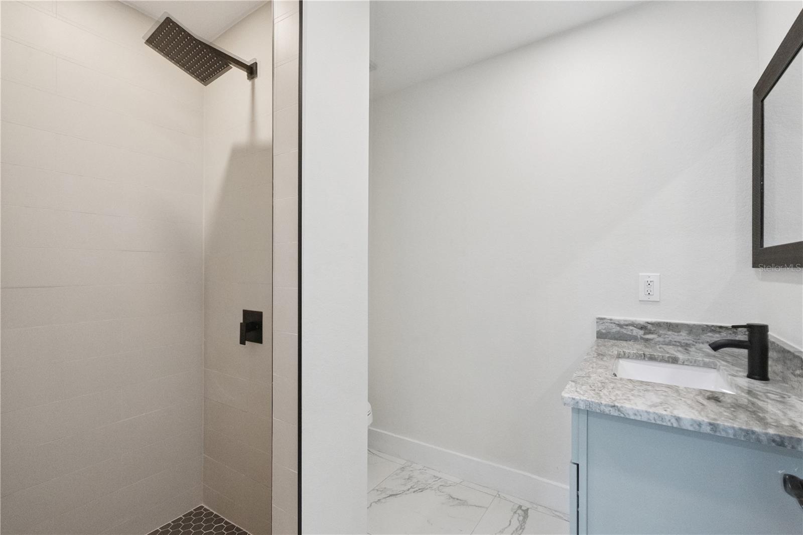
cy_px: 268
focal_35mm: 16
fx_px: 357
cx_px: 402
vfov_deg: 73.7
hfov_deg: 96.7
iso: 8000
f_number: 10
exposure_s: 1/320
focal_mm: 16
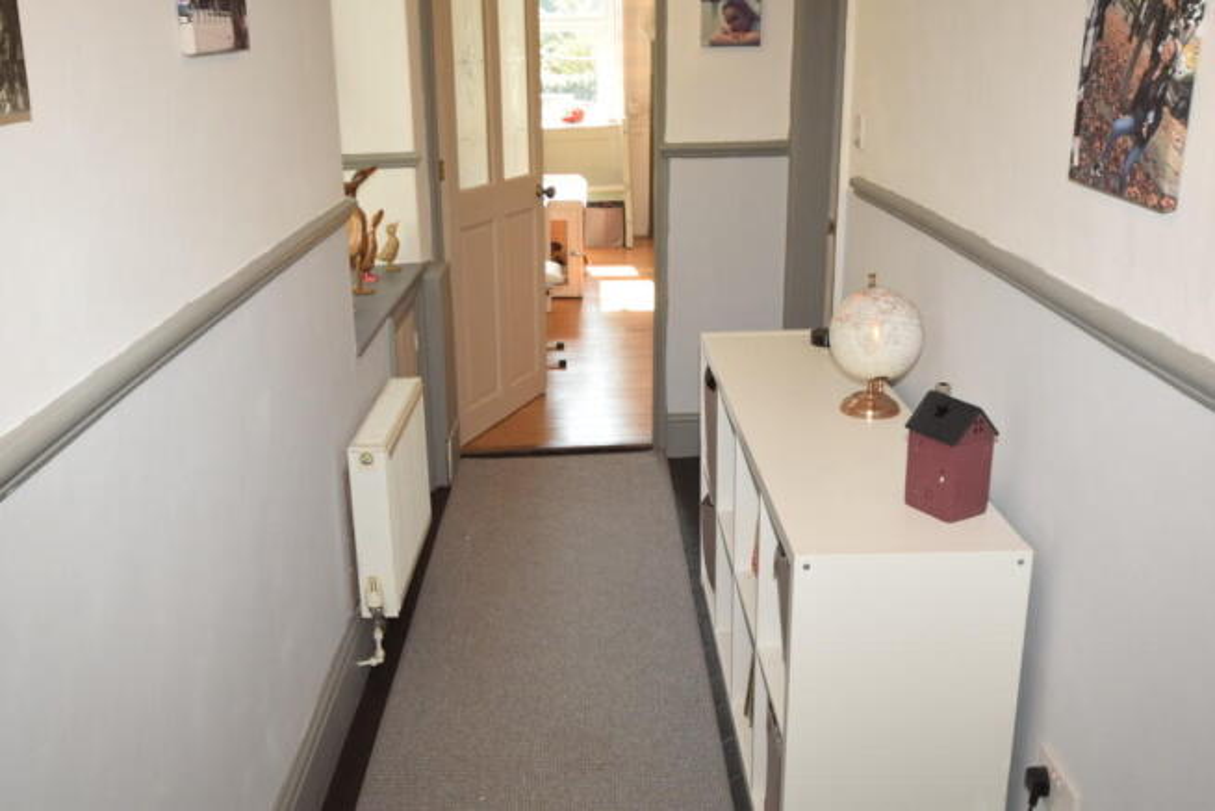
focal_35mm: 36
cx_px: 608
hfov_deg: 53.1
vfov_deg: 36.9
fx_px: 1215
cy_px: 406
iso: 720
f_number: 5.6
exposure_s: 1/125
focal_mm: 24
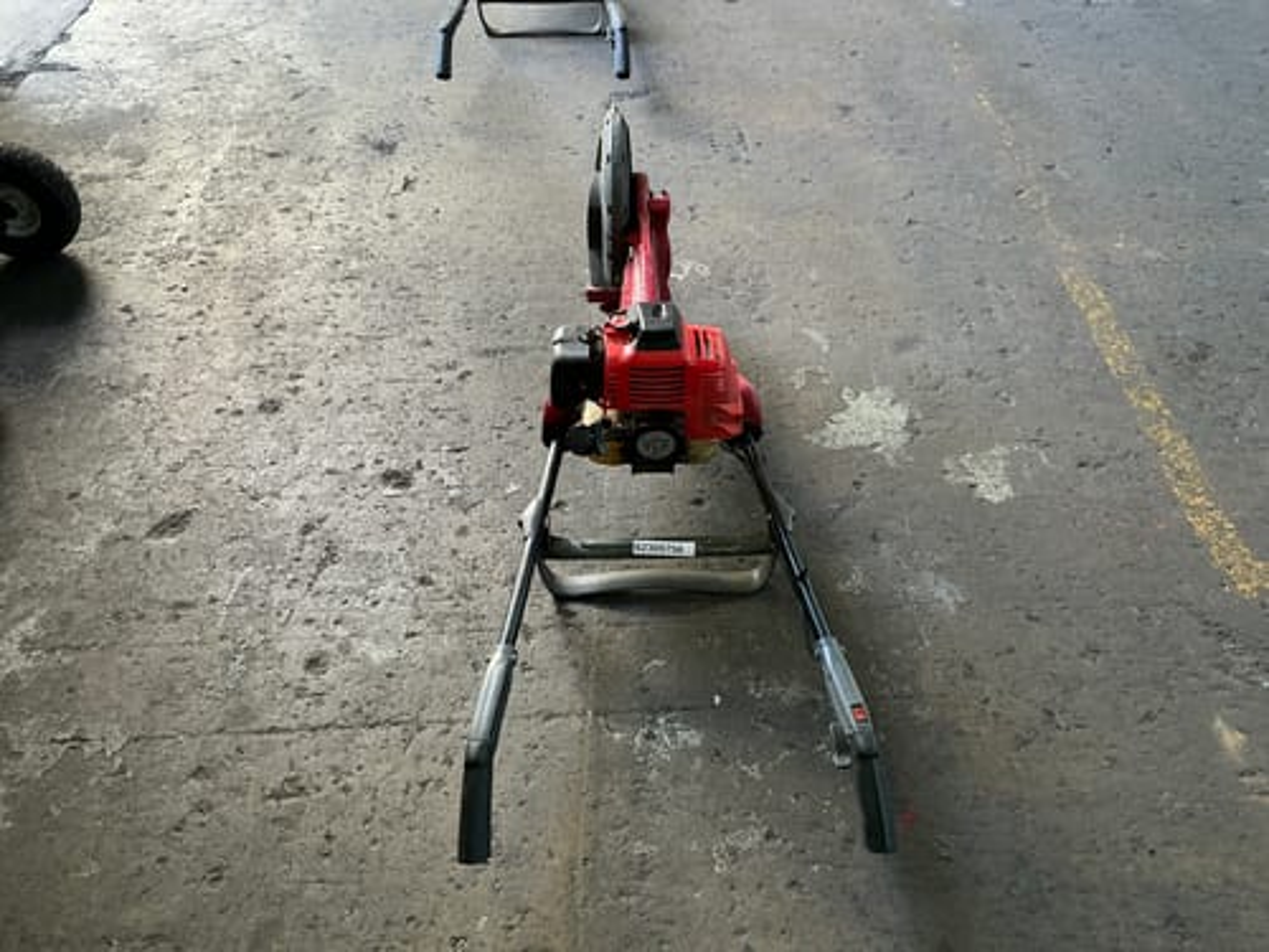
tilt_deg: -44.7
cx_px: 634
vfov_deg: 49.7
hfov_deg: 63.4
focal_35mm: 28
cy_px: 476
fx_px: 1026
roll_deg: -0.4
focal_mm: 3
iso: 80
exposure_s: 1/60
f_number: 1.8
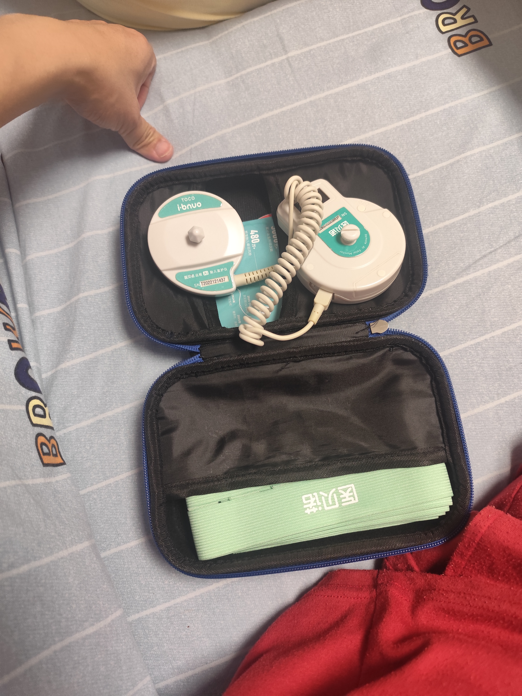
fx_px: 462
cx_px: 261
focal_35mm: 23
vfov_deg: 73.9
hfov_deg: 58.9
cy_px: 348
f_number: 1.65
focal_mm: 6.14
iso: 800
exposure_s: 1/100
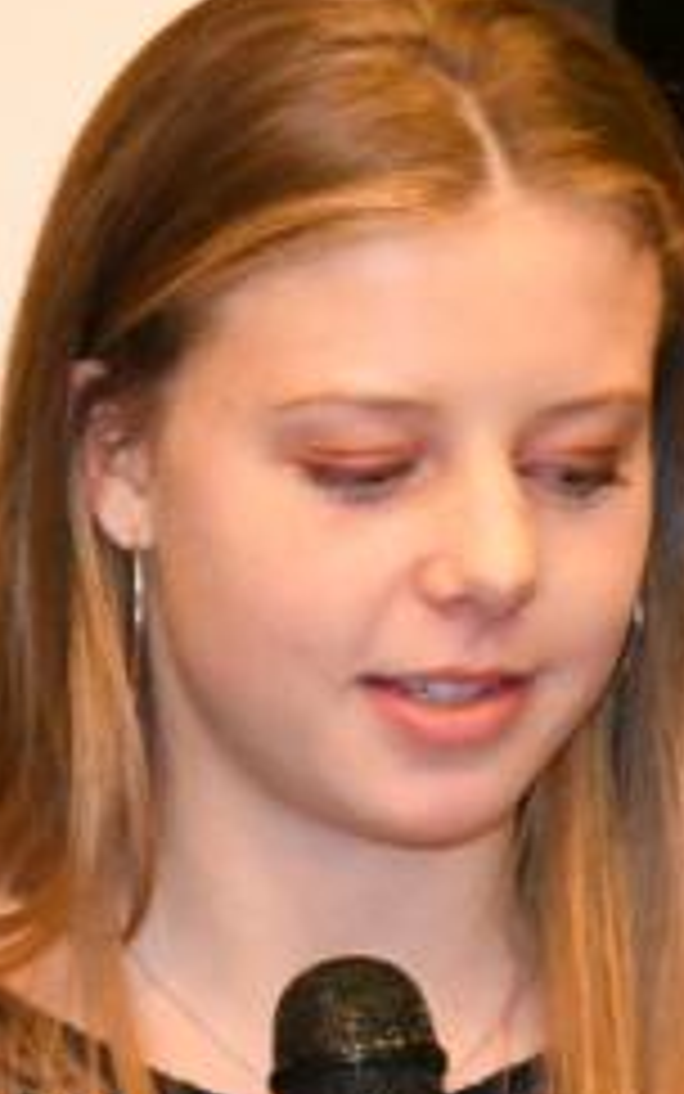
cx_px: -220
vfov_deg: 4.0
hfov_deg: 2.5
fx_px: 15739
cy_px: 1067
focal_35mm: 528
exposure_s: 1/160
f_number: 7.1
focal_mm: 105
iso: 14400
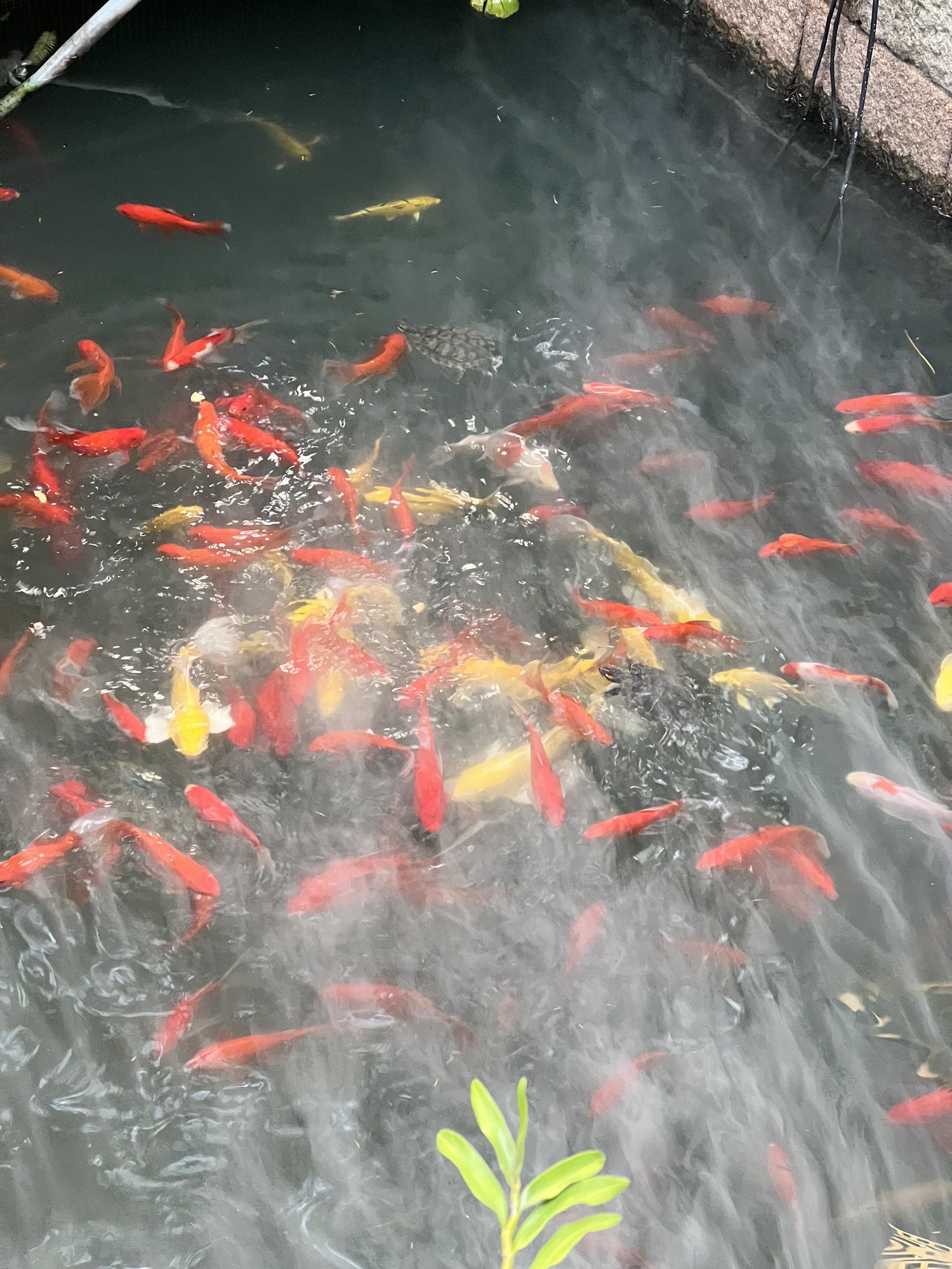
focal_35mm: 77
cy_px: 634
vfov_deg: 25.3
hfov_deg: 19.1
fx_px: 2824
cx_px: 476
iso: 500
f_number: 2.8
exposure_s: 1/60
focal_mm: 9
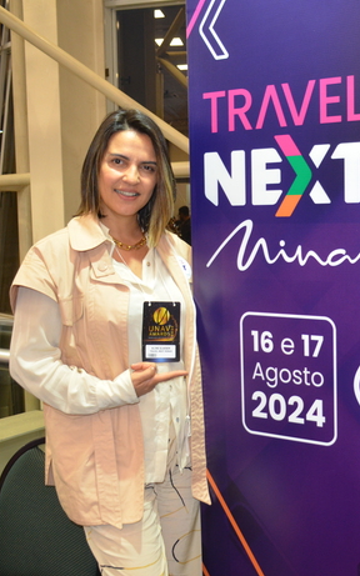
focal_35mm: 51
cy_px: 287
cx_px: 339
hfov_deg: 24.4
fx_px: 801
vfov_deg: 39.6
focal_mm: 22
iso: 800
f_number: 3.5
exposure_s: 1/60
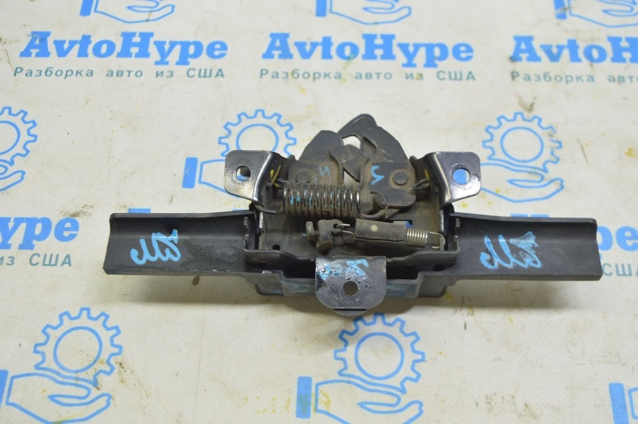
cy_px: 212
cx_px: 319
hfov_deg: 43.6
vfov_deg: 29.8
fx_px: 797
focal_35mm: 45
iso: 400
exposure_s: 1/20
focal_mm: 30
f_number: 5.6
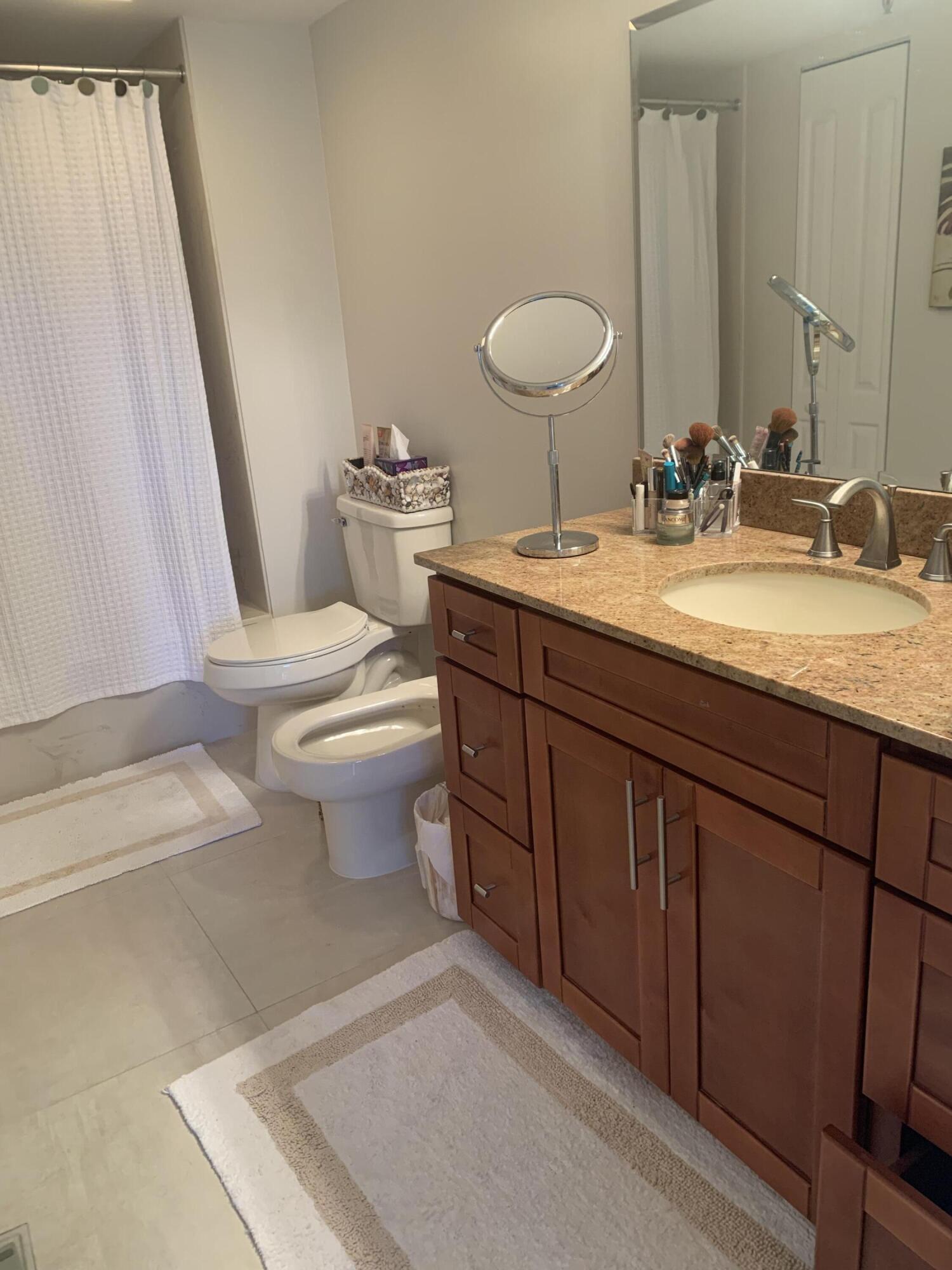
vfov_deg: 67.3
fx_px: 953
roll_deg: +3.6
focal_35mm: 26
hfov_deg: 53.1
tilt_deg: -17.9
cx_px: 476
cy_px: 635
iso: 125
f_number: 1.8
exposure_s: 1/60
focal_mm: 4.25
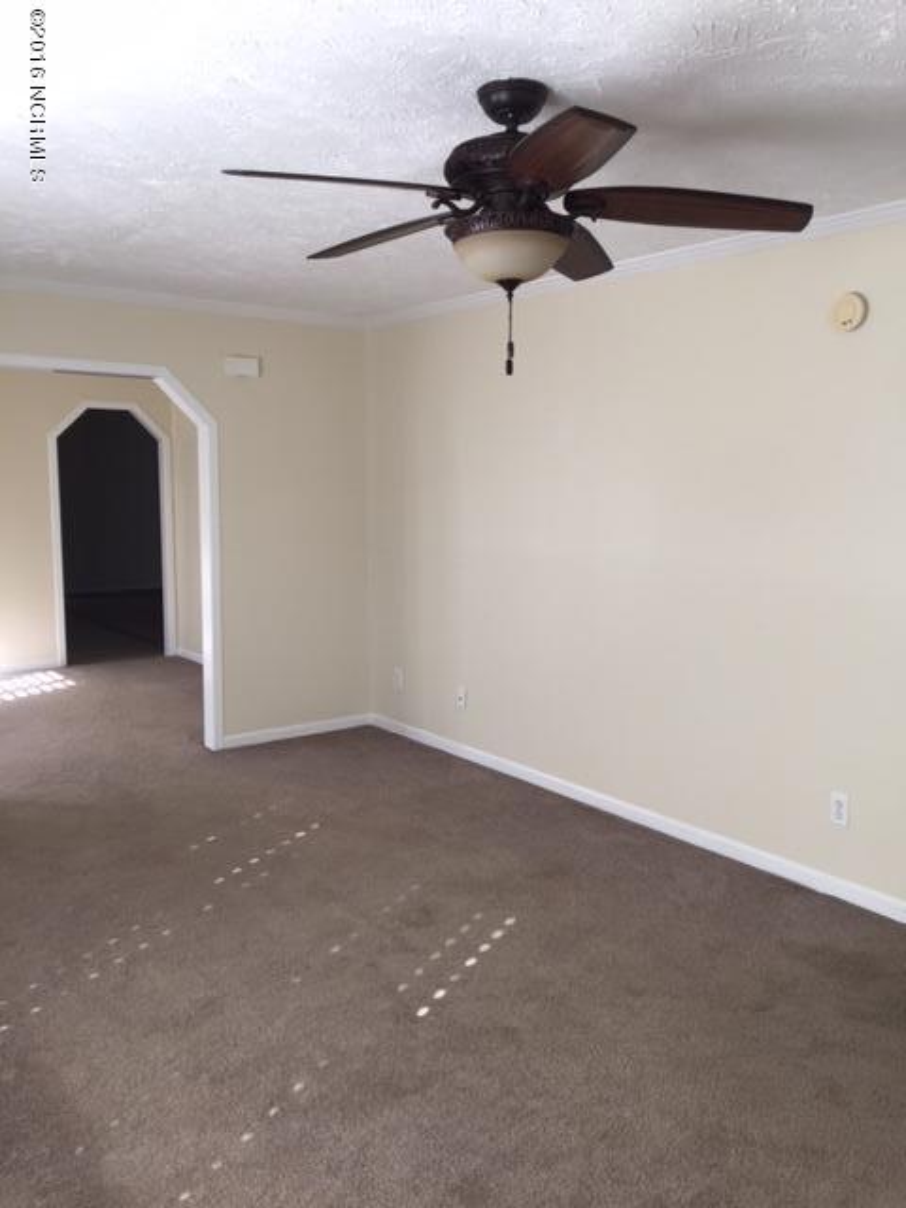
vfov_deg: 61.7
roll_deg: -0.7
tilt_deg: -6.1
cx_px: 453
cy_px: 604
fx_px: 1012
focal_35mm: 29
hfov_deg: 48.2
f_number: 2.2
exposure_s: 1/60
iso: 40
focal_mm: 4.15
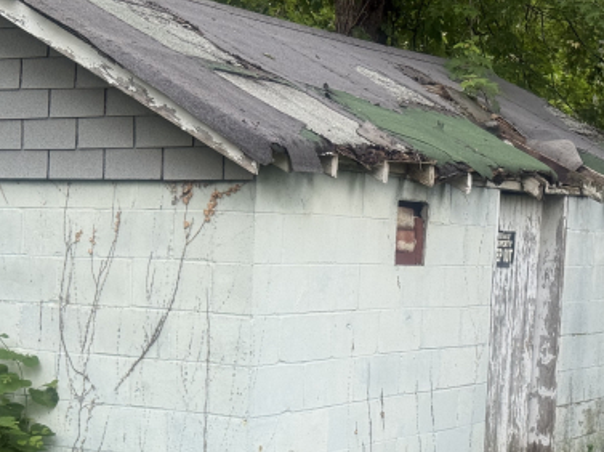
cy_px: 319
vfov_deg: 17.3
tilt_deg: -3.2
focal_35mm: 85
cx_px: 320
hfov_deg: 23.0
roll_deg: +0.8
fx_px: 1482
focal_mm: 6.76
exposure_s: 1/587
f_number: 1.78
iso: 64
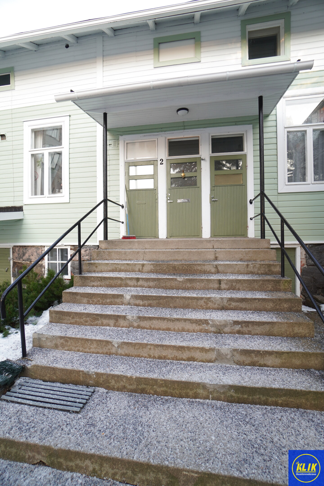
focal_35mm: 15
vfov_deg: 100.4
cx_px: 162
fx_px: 202
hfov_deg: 77.3
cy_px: 243
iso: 125
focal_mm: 10
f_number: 4
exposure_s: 1/30
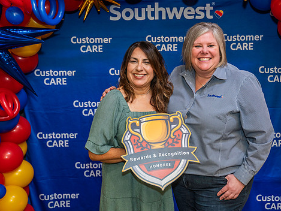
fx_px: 406
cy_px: 102
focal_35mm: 50
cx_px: 166
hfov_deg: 38.1
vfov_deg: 29.1
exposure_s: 1/160
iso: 1250
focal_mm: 40
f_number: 4
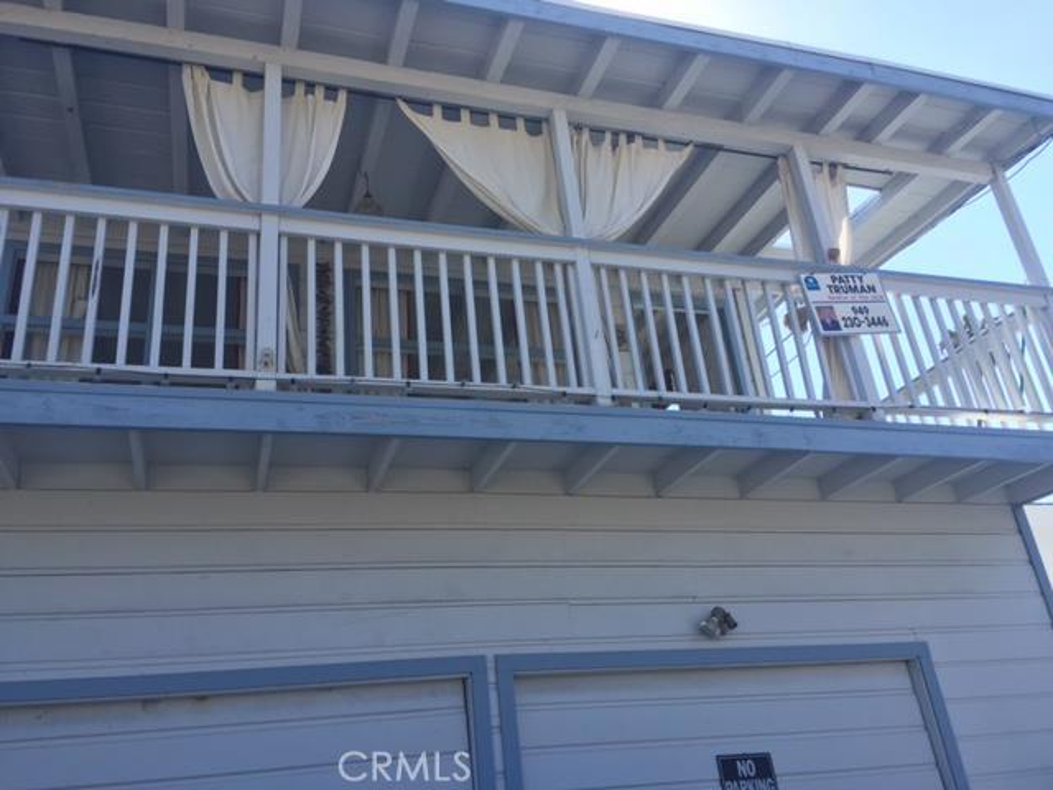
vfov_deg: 48.2
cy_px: 395
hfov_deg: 61.7
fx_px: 882
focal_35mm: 29
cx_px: 526
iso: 32
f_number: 2.2
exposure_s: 1/719
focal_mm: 4.15
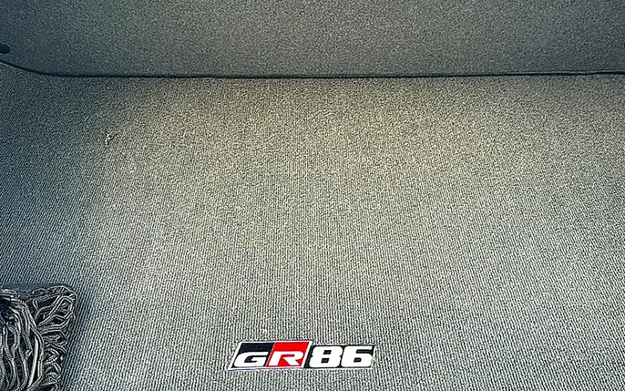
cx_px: 315
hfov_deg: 49.3
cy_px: 201
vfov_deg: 32.0
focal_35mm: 40
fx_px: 681
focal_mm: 6.86
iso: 125
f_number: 1.78
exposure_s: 1/182
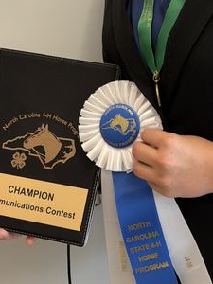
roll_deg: +2.8
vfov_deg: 16.9
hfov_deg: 13.1
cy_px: -43
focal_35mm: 112
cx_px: 183
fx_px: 919
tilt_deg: -11.1
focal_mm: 6.76
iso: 80
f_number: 1.78
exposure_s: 1/60
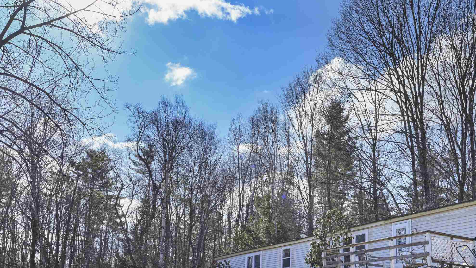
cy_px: 214
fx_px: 492
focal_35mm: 39
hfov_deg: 50.7
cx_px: 316
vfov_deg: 29.7
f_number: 14
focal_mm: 24
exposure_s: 1/125
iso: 100
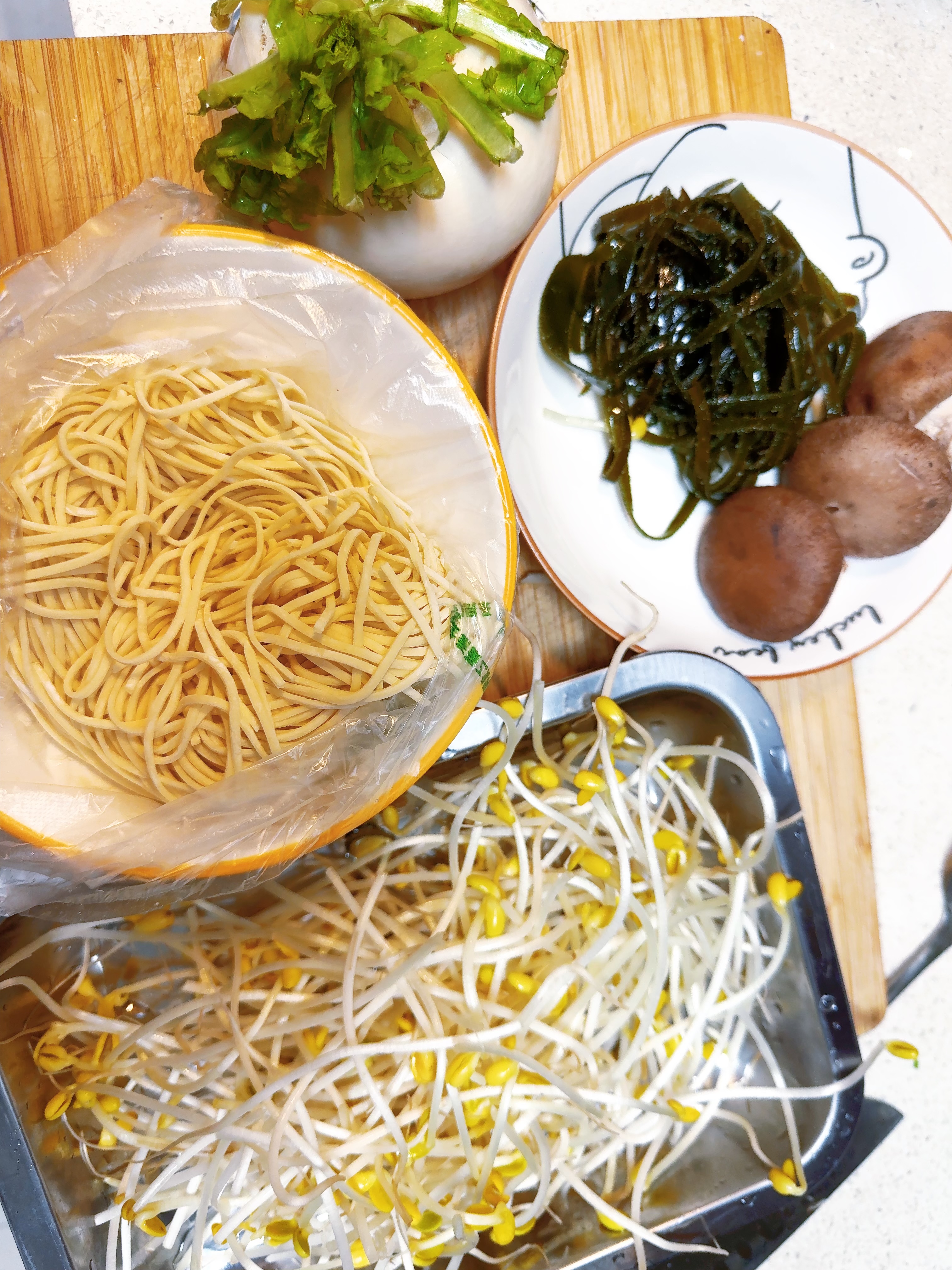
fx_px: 880
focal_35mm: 24
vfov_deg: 71.6
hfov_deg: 56.8
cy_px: 635
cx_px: 476
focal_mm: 6.76
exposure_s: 1/121
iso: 200
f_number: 1.78
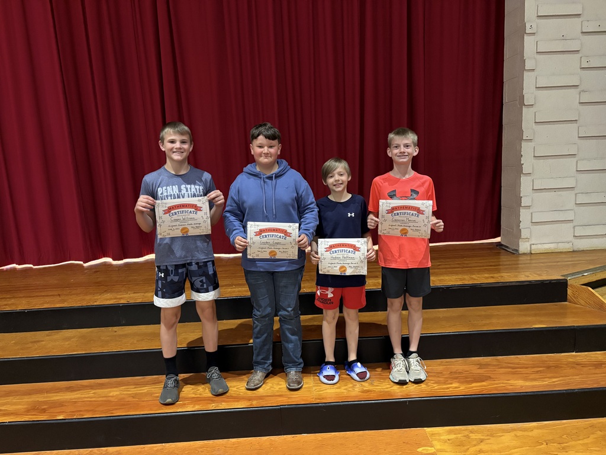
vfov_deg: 53.1
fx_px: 455
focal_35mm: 26
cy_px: 228
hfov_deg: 67.3
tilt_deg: -8.1
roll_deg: +3.0
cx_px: 303
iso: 640
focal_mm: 5.96
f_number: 1.6
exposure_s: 1/30
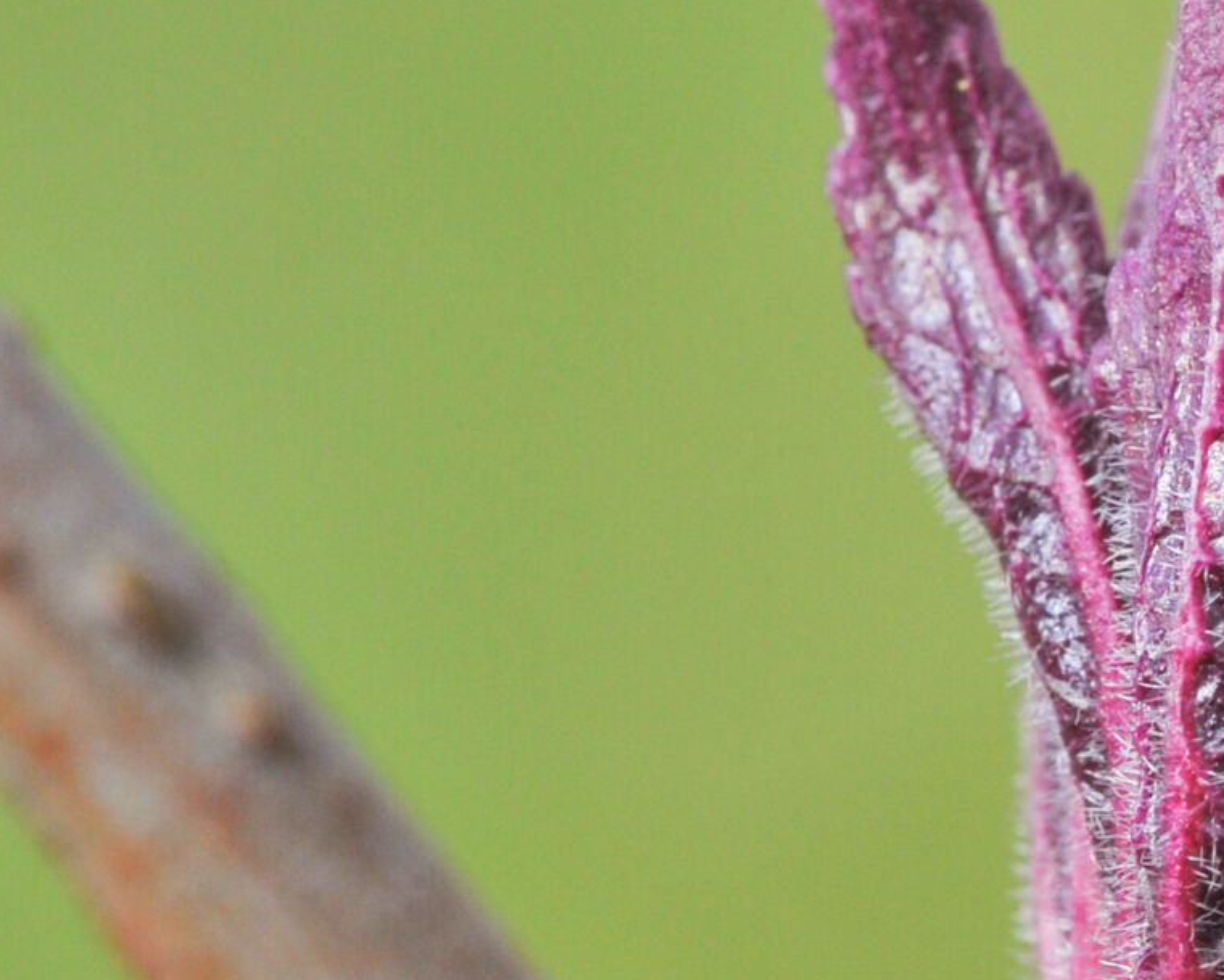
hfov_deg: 3.1
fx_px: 22861
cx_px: 1911
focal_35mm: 631
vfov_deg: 2.5
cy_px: 810
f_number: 22
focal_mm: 200
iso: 800
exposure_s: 1/320
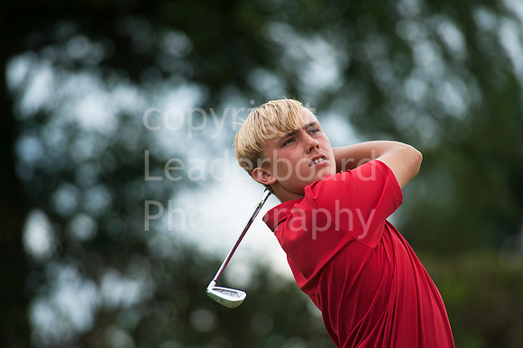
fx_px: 8711
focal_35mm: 600
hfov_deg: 3.4
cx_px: 262
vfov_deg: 2.3
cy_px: 174
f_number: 5.6
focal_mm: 600
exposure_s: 1/1250
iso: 800
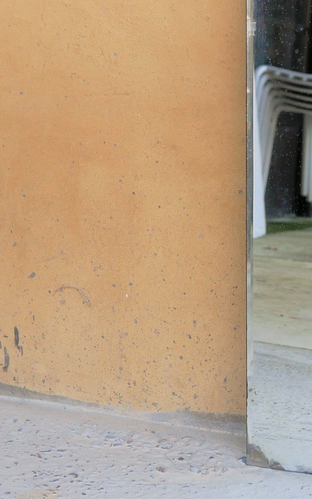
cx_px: 409
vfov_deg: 14.7
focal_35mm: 141
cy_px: 83
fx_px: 1918
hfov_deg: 9.1
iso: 200
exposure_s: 1/250
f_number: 2.8
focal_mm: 20
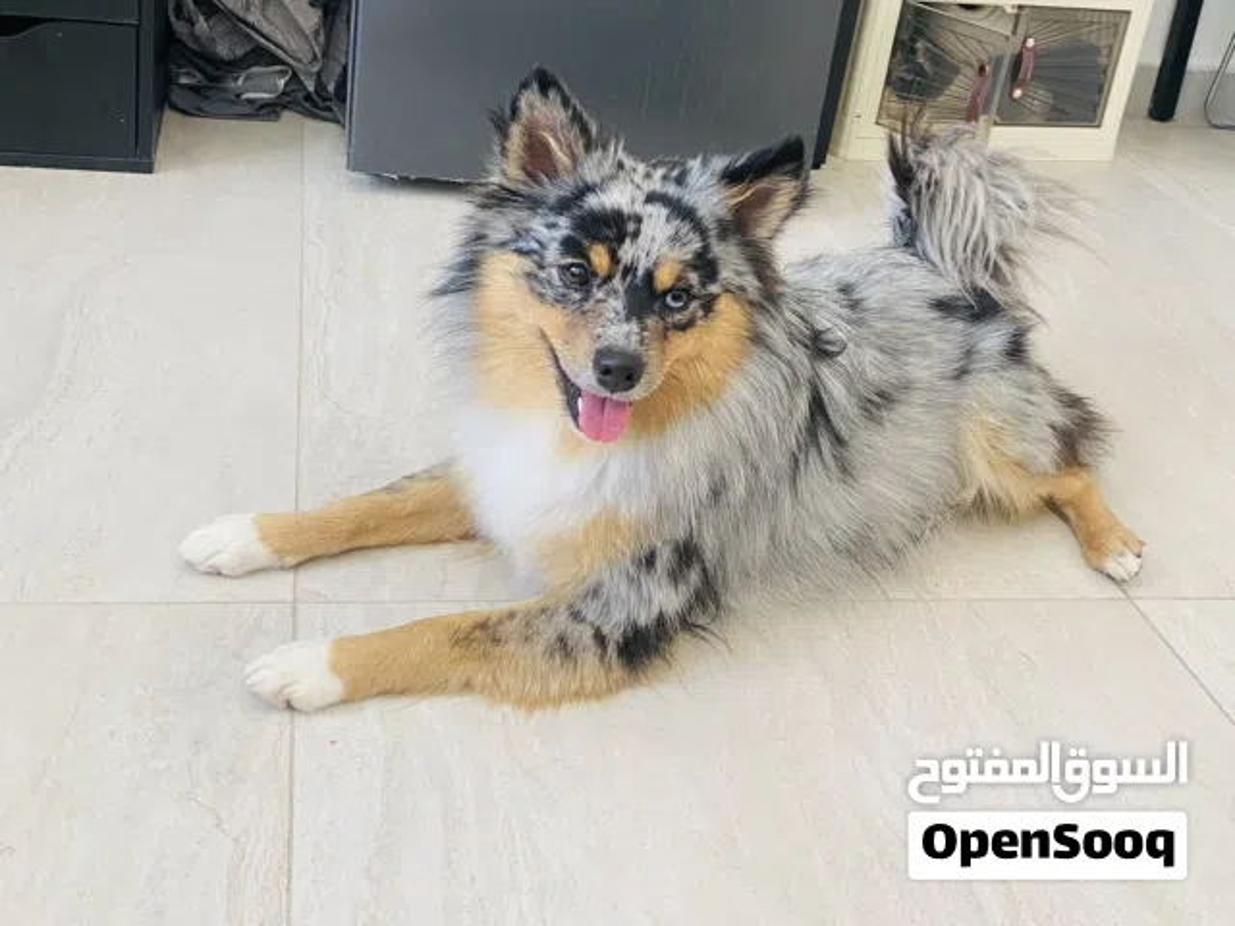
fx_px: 928
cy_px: 463
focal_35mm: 26
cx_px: 618
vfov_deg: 53.1
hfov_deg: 67.3
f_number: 1.8
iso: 125
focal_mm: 4.25
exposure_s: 1/69
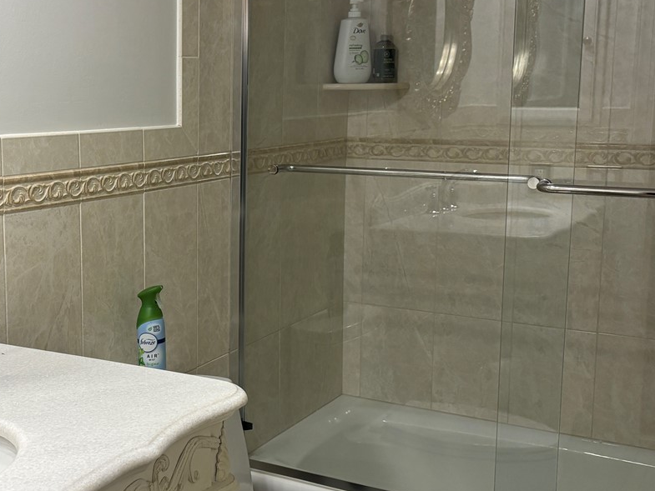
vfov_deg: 27.5
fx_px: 1003
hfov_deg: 35.3
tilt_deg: -7.3
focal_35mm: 53
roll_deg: -0.6
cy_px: 222
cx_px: 161
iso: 125
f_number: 1.6
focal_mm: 5.96
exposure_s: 1/120
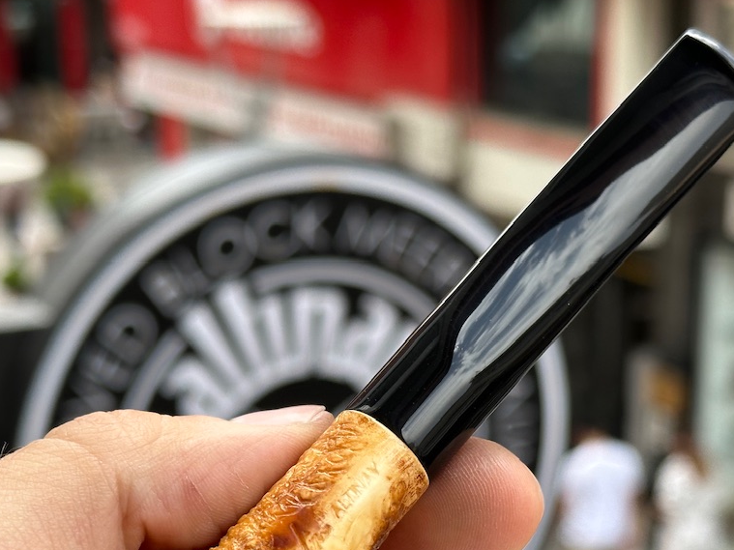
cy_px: 455
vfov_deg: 18.0
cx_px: 389
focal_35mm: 81
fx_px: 1717
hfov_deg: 24.1
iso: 64
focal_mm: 6.86
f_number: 1.78
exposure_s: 1/880
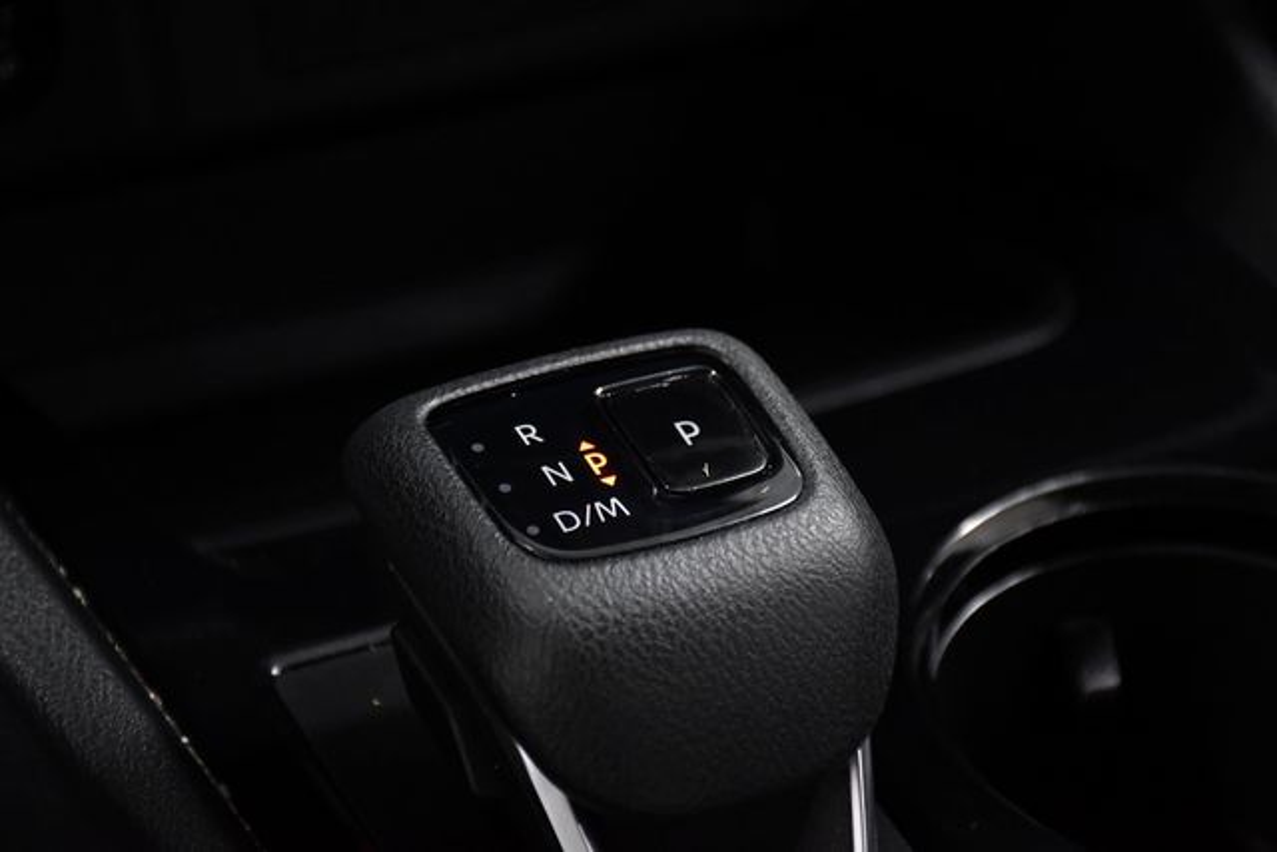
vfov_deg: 10.8
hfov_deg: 16.1
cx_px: 638
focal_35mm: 127
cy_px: 426
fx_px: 4506
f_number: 5.3
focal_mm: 85
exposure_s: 1/160
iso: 2500
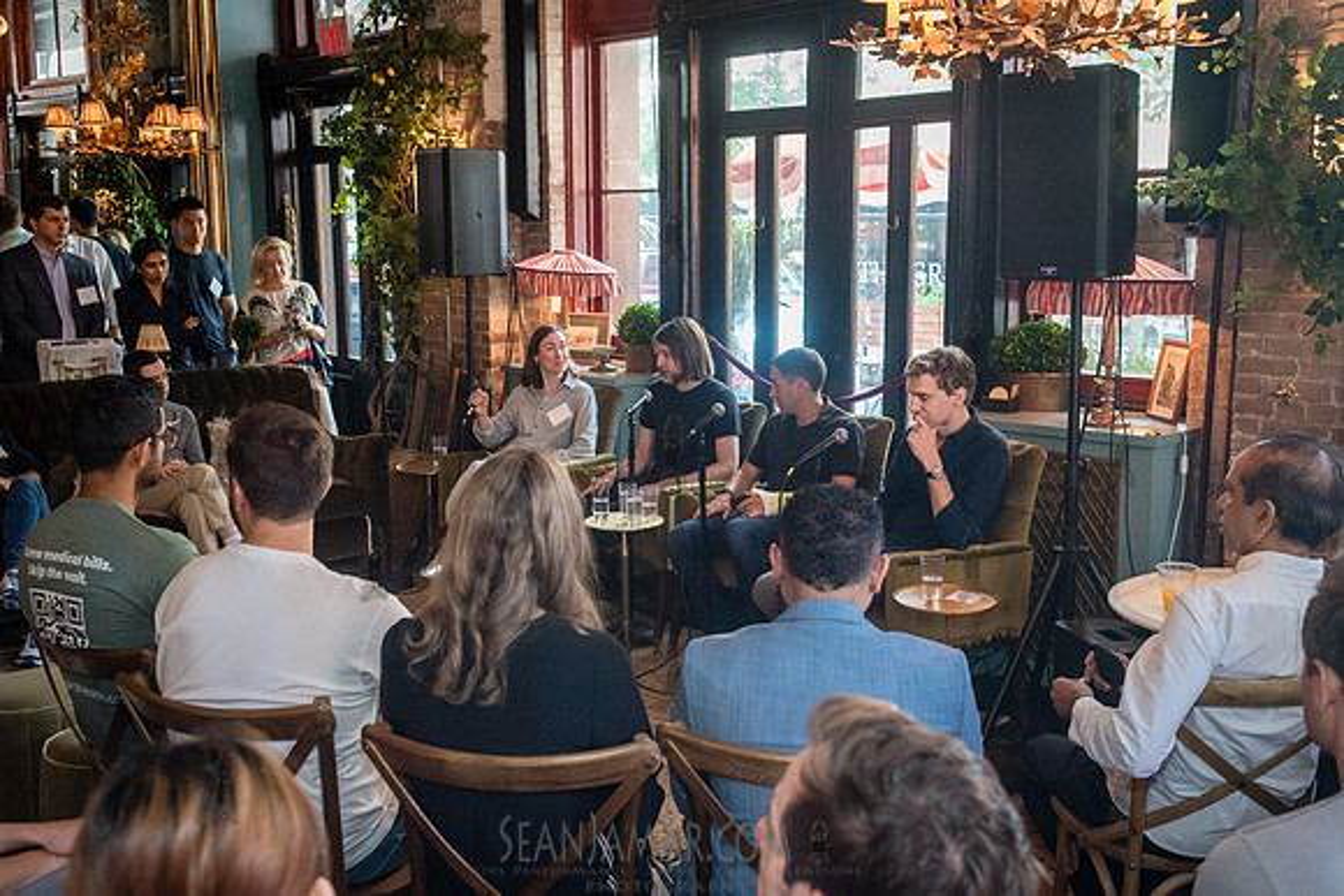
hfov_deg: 52.8
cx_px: 672
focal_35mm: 36
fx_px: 1354
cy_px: 448
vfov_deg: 36.6
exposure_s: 1/200
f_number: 4.5
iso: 4000
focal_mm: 35
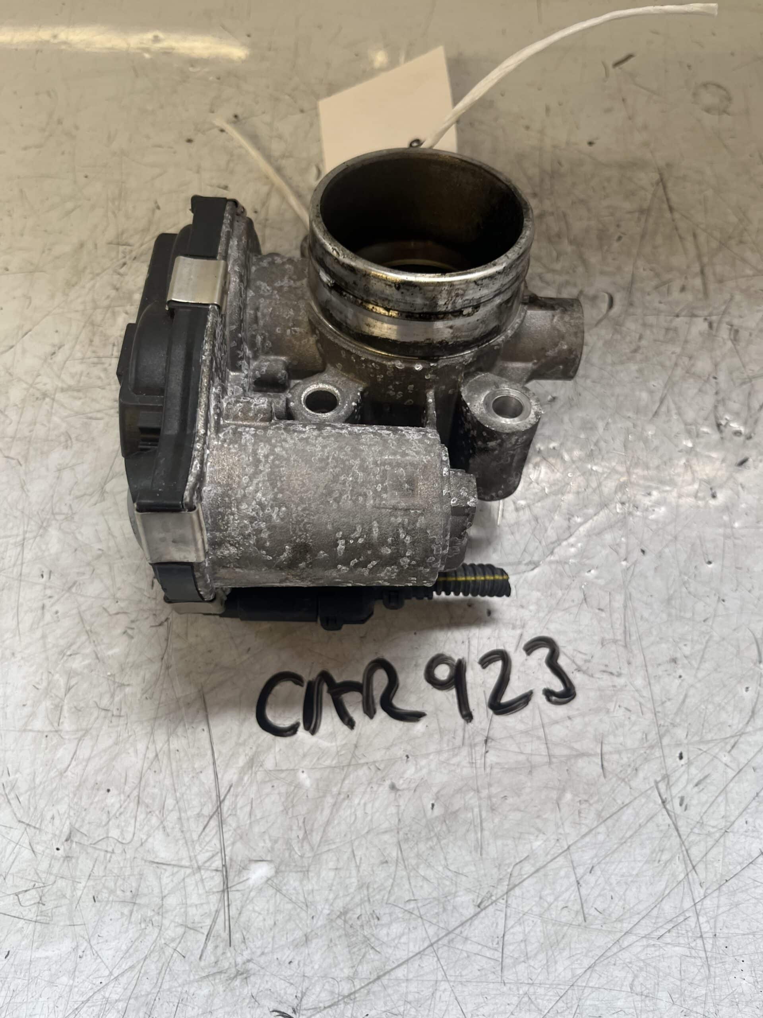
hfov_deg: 53.1
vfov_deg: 67.3
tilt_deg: -70.5
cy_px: 509
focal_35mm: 26
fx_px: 764
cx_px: 382
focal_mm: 5.1
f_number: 1.6
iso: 80
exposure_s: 1/121
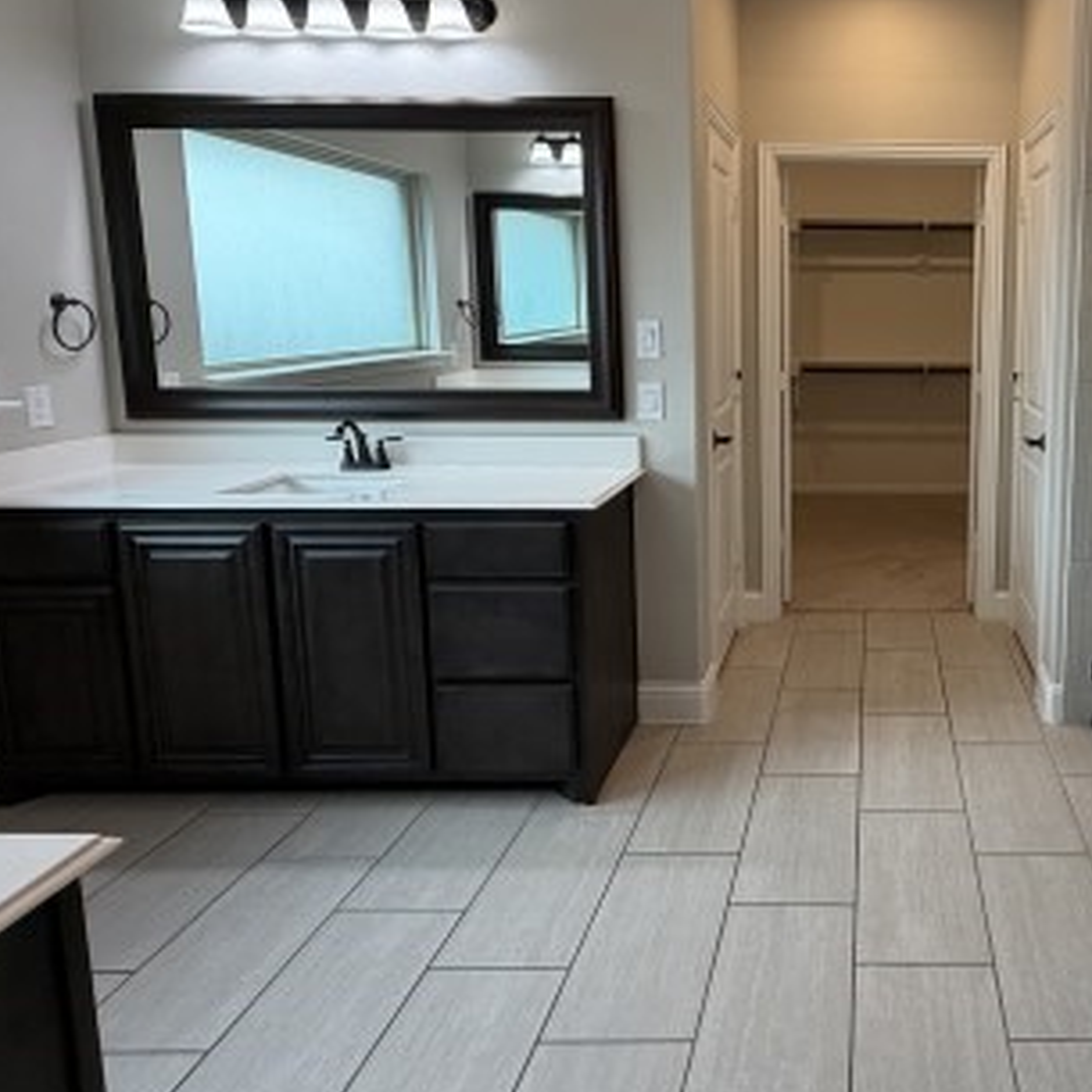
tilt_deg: -9.3
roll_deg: +0.4
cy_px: 426
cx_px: 895
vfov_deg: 60.3
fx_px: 928
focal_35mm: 26
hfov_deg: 55.9
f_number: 2.2
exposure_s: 1/120
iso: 125
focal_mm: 2.22
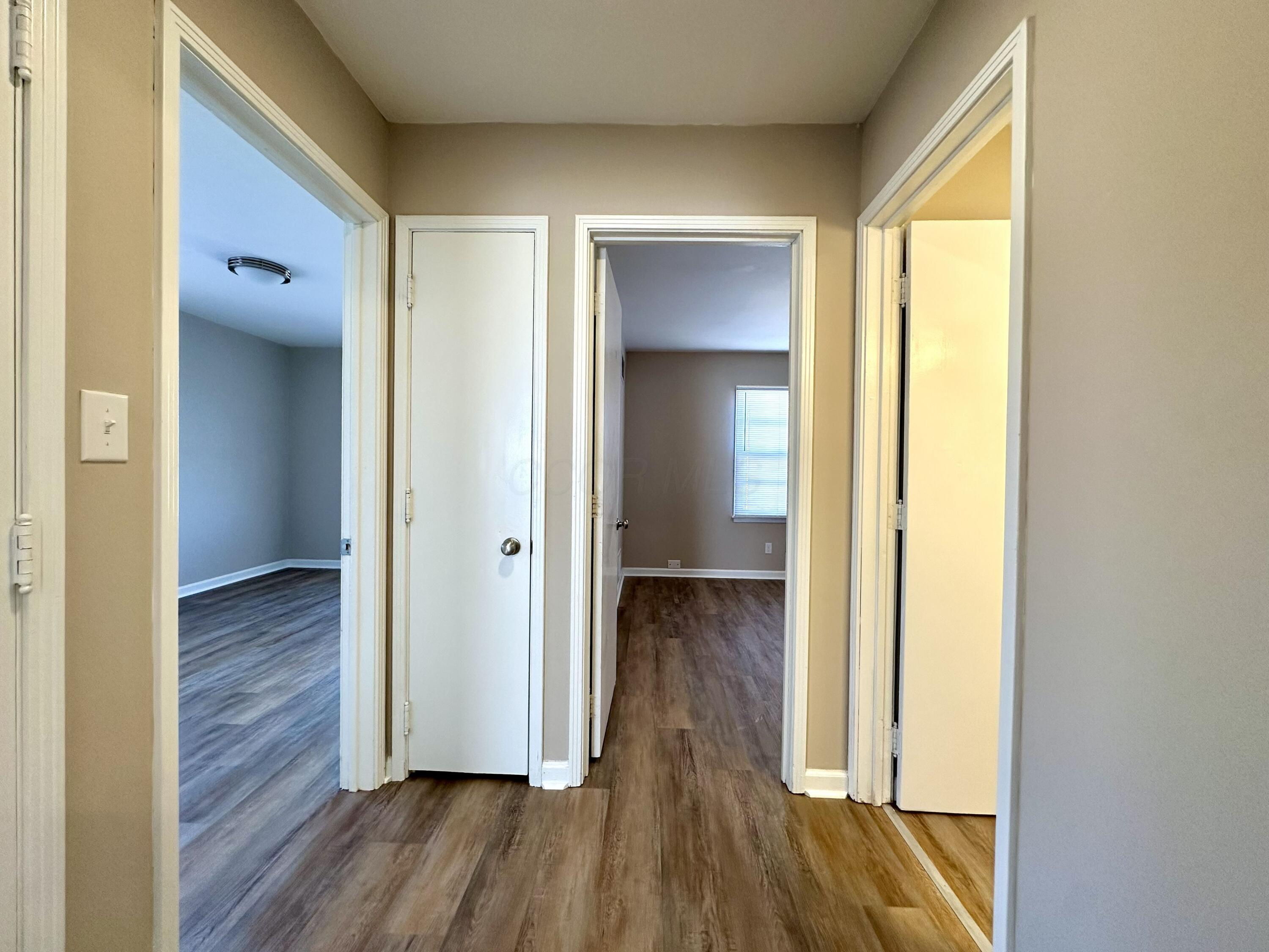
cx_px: 634
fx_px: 513
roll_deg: -1.2
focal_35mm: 14
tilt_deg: -0.5
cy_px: 476
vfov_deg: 85.7
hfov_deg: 102.1
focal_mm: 2.22
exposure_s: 1/120
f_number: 2.2
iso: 160
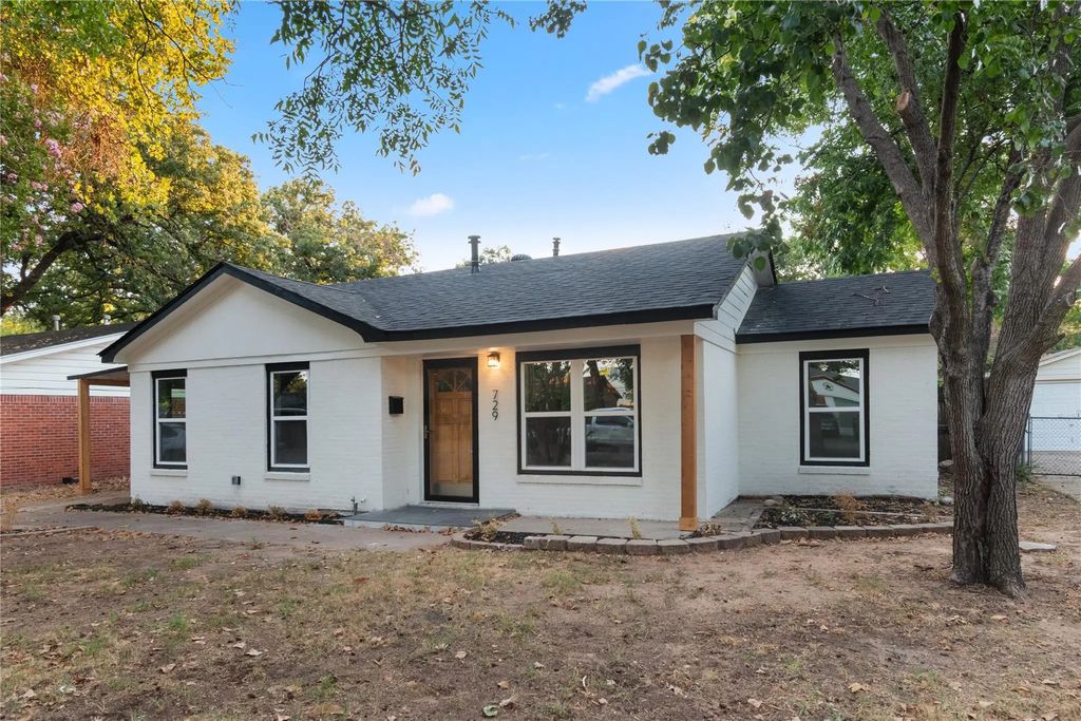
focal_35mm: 21
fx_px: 631
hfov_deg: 81.2
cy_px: 360
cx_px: 540
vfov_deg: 59.5
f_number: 8
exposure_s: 1/25
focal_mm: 14
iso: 640
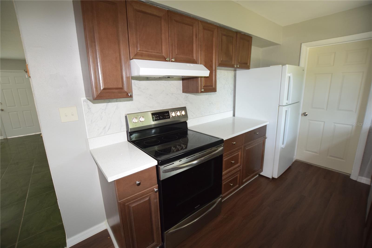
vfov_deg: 77.3
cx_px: 186
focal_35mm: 15
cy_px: 124
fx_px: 155
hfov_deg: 100.4
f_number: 3.5
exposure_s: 1/60
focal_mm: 10
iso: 1000
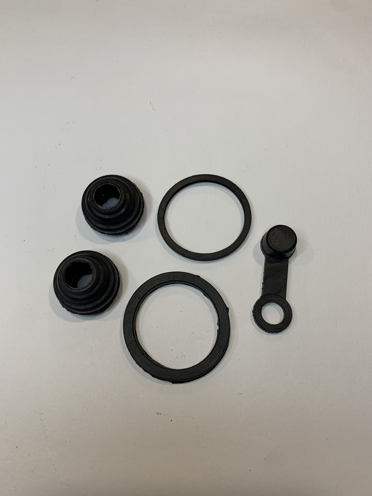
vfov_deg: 67.3
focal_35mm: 26
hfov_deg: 53.1
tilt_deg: -71.0
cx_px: 186
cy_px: 248
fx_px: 373
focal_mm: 4.25
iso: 40
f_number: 1.8
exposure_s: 1/120
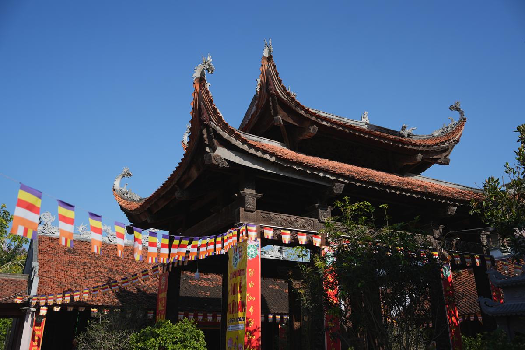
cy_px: 175
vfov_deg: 41.1
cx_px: 262
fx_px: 467
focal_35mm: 32
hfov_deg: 58.7
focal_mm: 32
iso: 100
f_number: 2.8
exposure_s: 1/2000
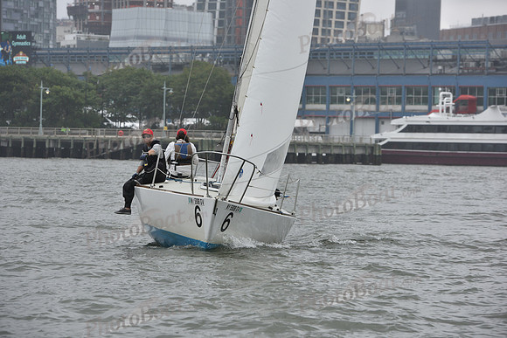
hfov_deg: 13.7
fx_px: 2113
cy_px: 169
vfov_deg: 9.2
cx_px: 254
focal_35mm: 150
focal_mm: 150
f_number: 7.1
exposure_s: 1/800
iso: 400
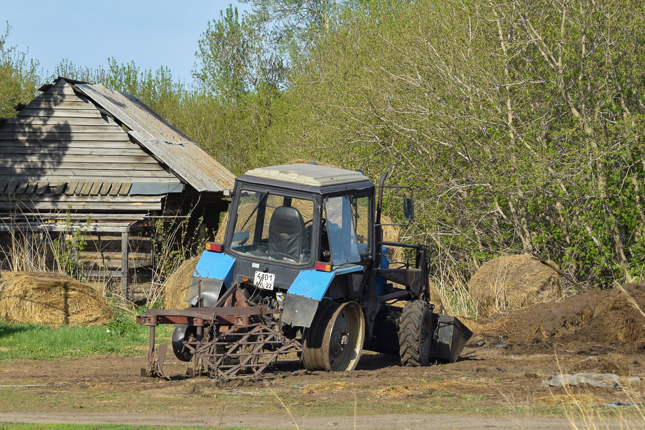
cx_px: 322
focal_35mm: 82
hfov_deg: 24.6
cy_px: 215
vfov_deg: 16.6
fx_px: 1478
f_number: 6.3
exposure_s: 1/640
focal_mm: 55
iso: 200
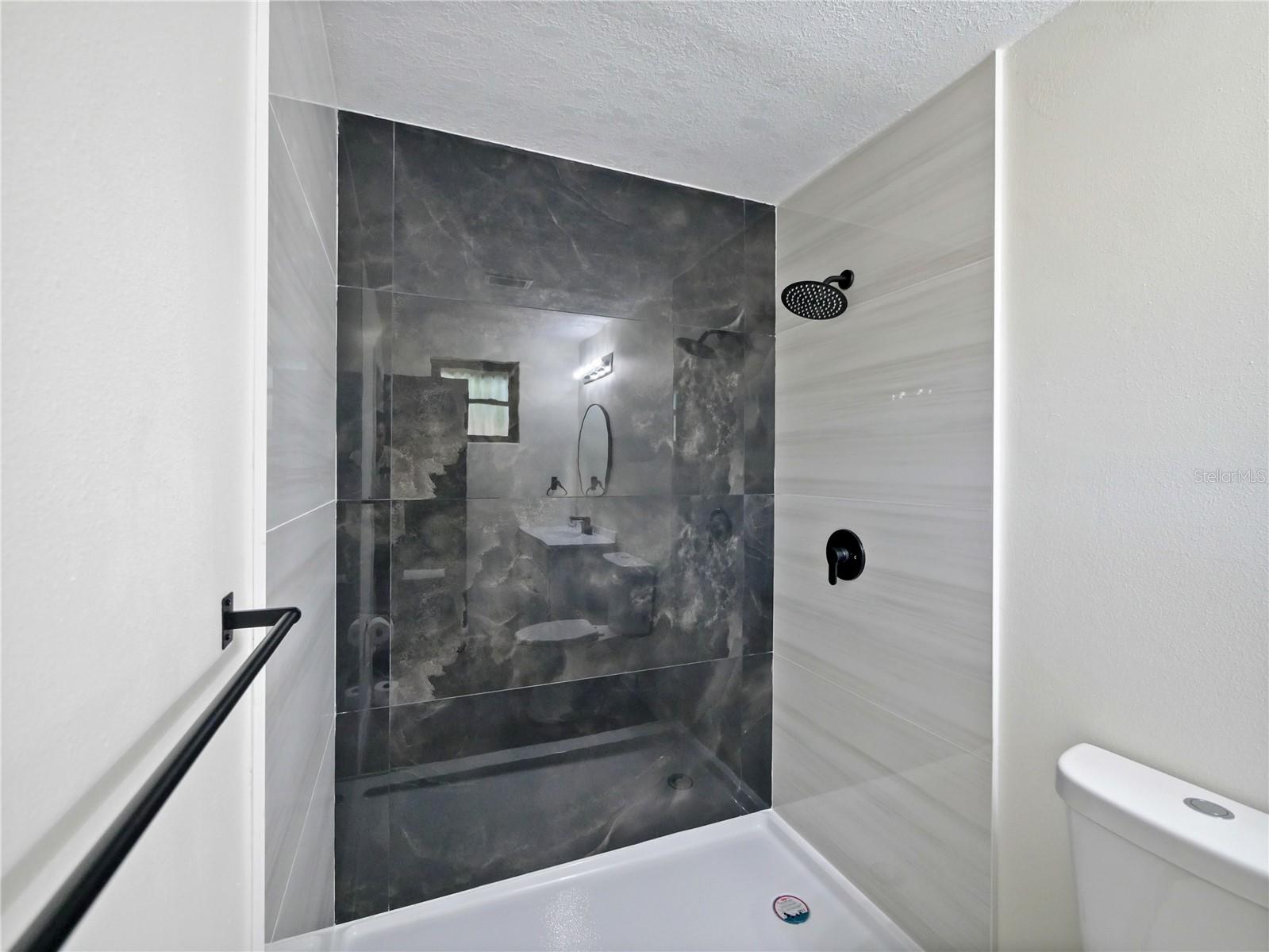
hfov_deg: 102.1
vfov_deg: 85.7
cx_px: 634
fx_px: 513
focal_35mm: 14
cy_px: 476
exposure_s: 1/60
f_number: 4
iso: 3200
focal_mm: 7
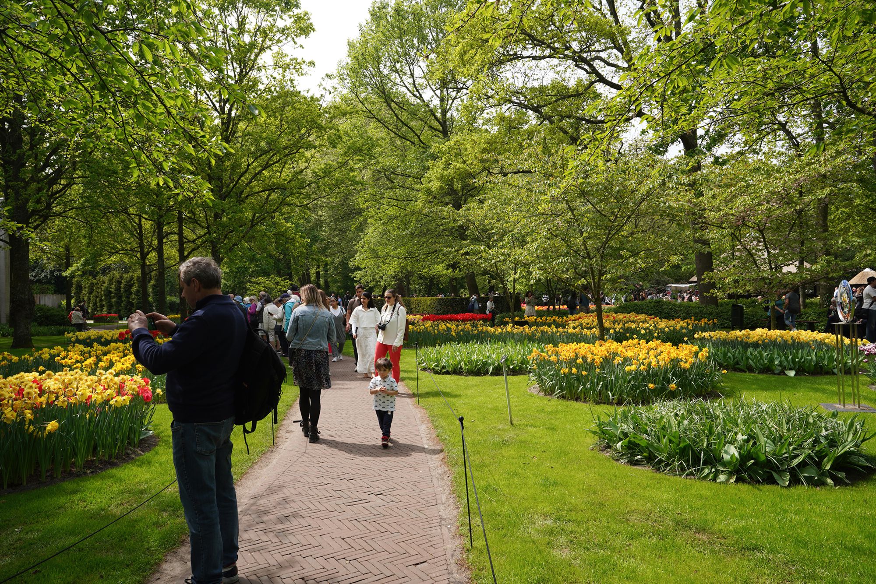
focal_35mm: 24
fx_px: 584
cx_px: 438
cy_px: 292
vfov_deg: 53.1
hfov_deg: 73.7
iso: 100
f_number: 9
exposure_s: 1/100
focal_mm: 24
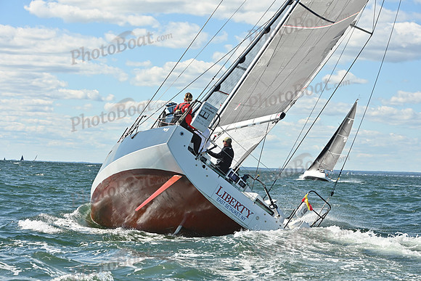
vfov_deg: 13.7
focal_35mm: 100
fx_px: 1170
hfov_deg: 20.4
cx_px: 210
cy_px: 140
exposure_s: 1/1250
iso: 320
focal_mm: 100
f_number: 9
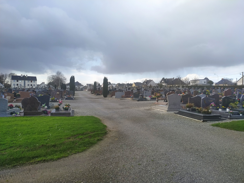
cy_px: 92
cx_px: 122
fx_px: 169
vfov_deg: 56.8
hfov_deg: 71.6
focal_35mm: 24
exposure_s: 1/772
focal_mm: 3.94
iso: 100
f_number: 1.9
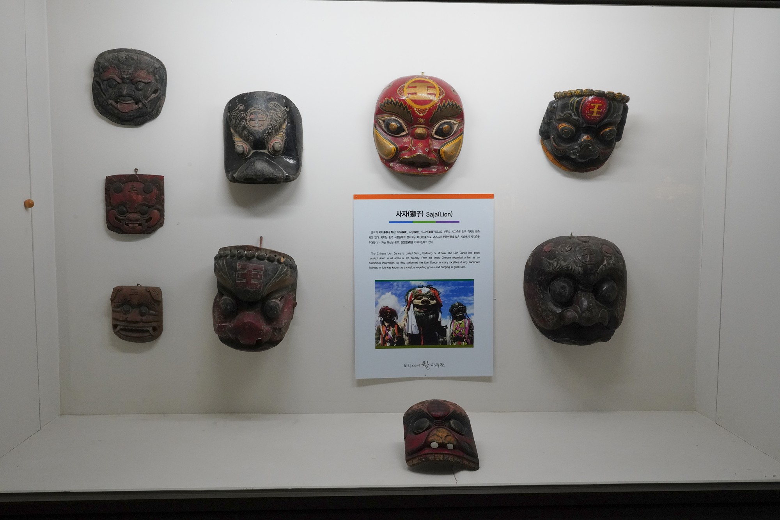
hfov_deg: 58.7
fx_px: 693
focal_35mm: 32
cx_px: 390
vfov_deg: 41.1
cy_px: 260
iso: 5000
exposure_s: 1/100
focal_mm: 32
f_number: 16
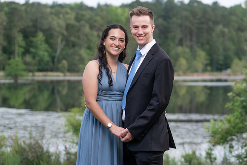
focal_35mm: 149
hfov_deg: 13.8
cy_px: 83
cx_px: 121
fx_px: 1022
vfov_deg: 9.2
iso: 400
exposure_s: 1/100
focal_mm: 144
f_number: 5.6
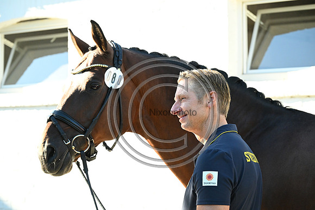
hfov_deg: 21.2
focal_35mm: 96
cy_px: 105
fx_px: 840
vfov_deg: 14.3
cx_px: 158
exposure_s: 1/1600
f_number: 6.3
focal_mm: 96
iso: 4000
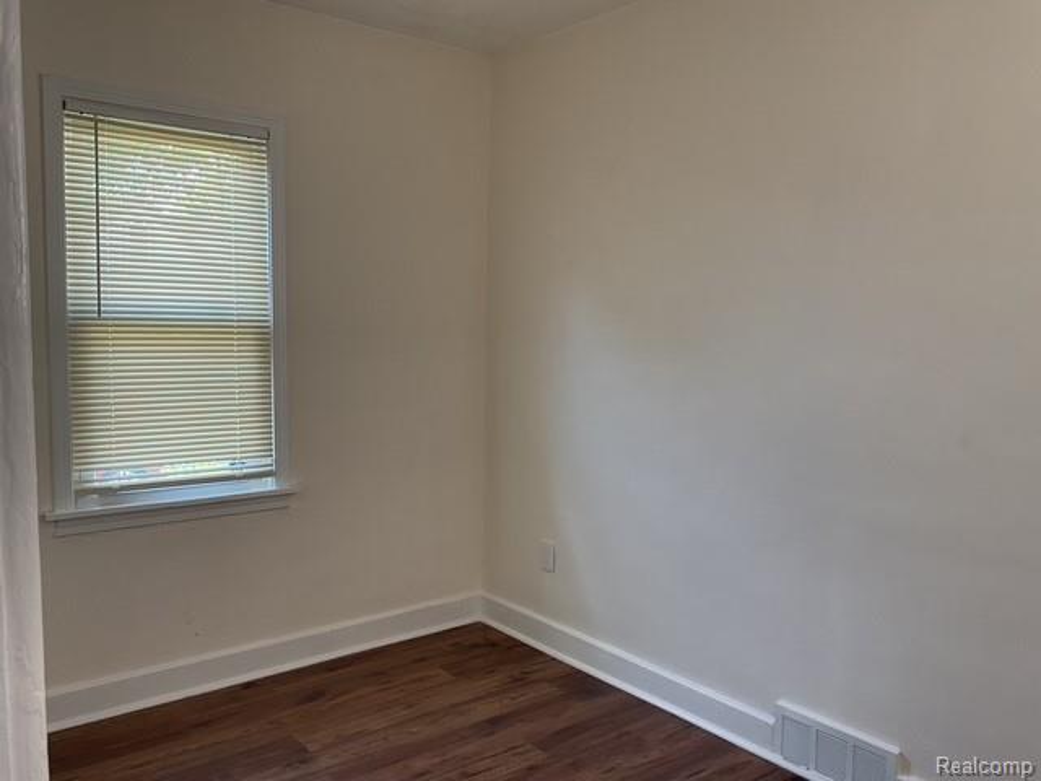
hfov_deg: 61.7
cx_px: 520
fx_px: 872
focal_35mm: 29
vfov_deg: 48.2
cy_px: 390
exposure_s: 1/60
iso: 50
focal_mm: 3
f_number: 1.8
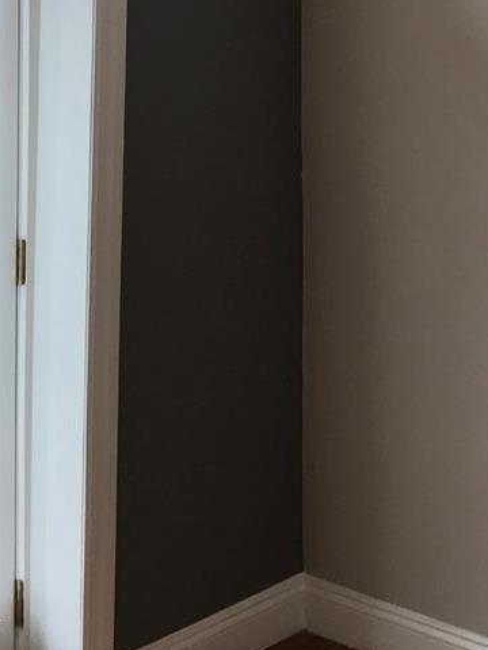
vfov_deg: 26.7
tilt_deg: +0.4
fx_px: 1316
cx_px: 283
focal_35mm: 70
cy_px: 50
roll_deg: -0.9
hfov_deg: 21.0
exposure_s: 1/60
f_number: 1.8
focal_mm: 3.99
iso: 25
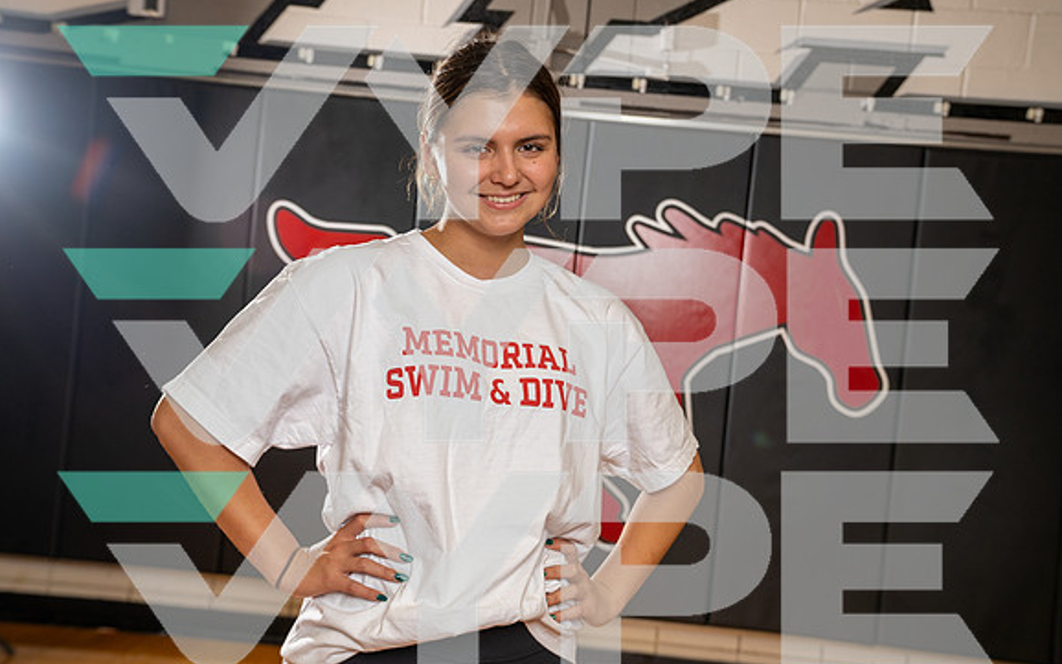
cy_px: 347
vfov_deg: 29.8
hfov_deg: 46.2
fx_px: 1244
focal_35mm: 43
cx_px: 531
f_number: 4.5
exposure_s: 1/250
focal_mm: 42
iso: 400
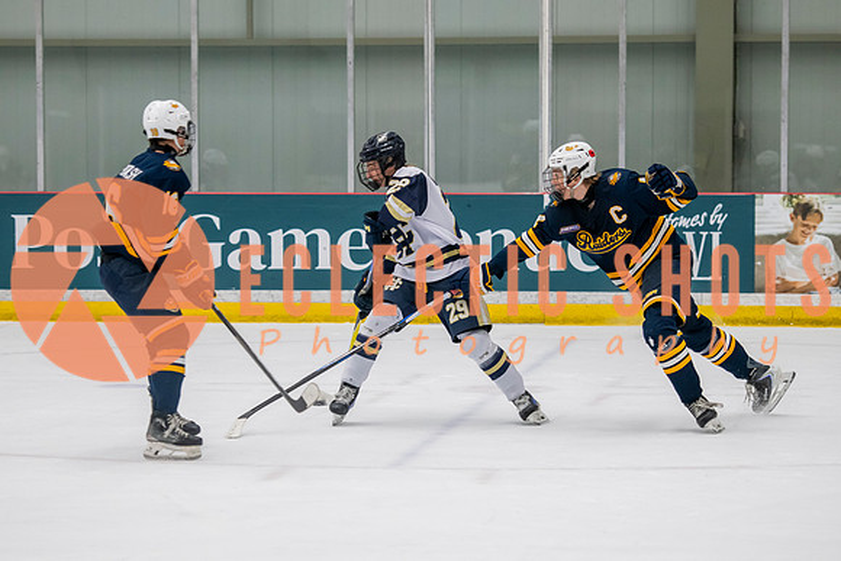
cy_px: 296
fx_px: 3395
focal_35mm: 145
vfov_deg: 9.4
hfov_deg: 14.1
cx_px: 394
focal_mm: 110
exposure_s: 1/640
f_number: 3.2
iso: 2000
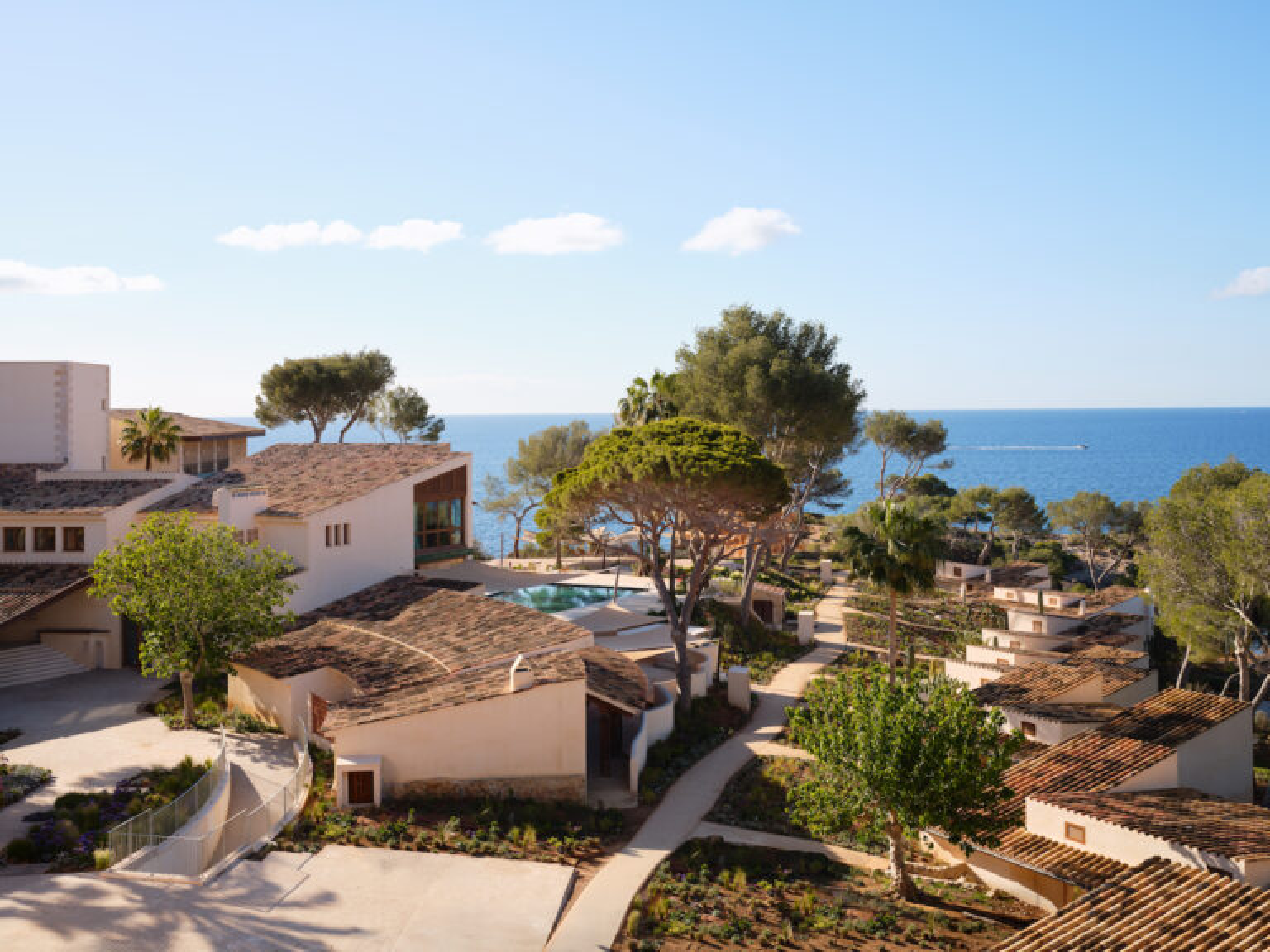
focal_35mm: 36
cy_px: 476
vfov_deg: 39.7
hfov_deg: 51.4
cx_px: 635
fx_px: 1321
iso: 250
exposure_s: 1/250
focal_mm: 45
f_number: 11
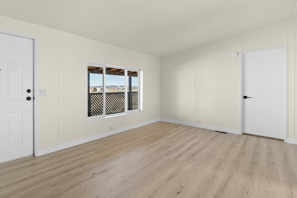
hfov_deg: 89.5
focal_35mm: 18
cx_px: 129
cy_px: 90
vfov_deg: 67.2
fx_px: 148
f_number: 6.3
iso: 100
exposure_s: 1/3
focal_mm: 10
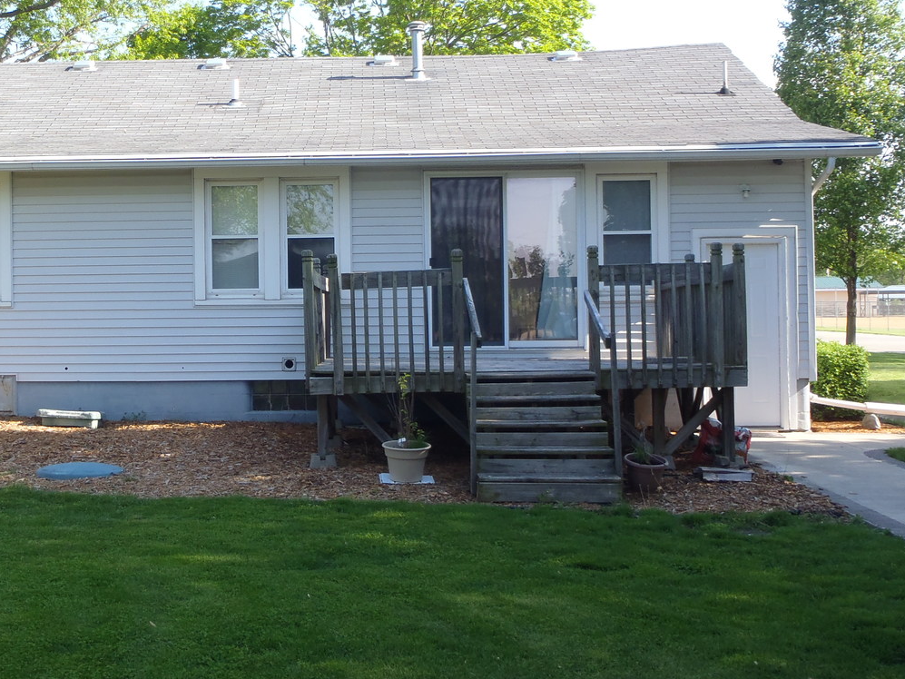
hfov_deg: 36.4
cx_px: 287
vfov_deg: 28.0
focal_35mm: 52
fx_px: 1360
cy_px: 283
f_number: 4.5
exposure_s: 1/125
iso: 80
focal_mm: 6.45
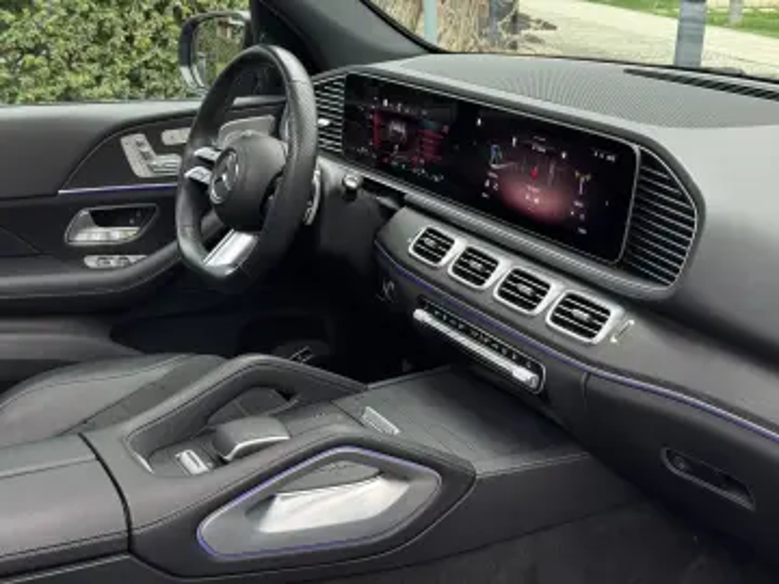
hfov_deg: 39.7
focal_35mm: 48
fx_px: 1080
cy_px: 292
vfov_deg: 30.3
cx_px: 390
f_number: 1.78
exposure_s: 1/172
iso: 80
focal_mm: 6.76
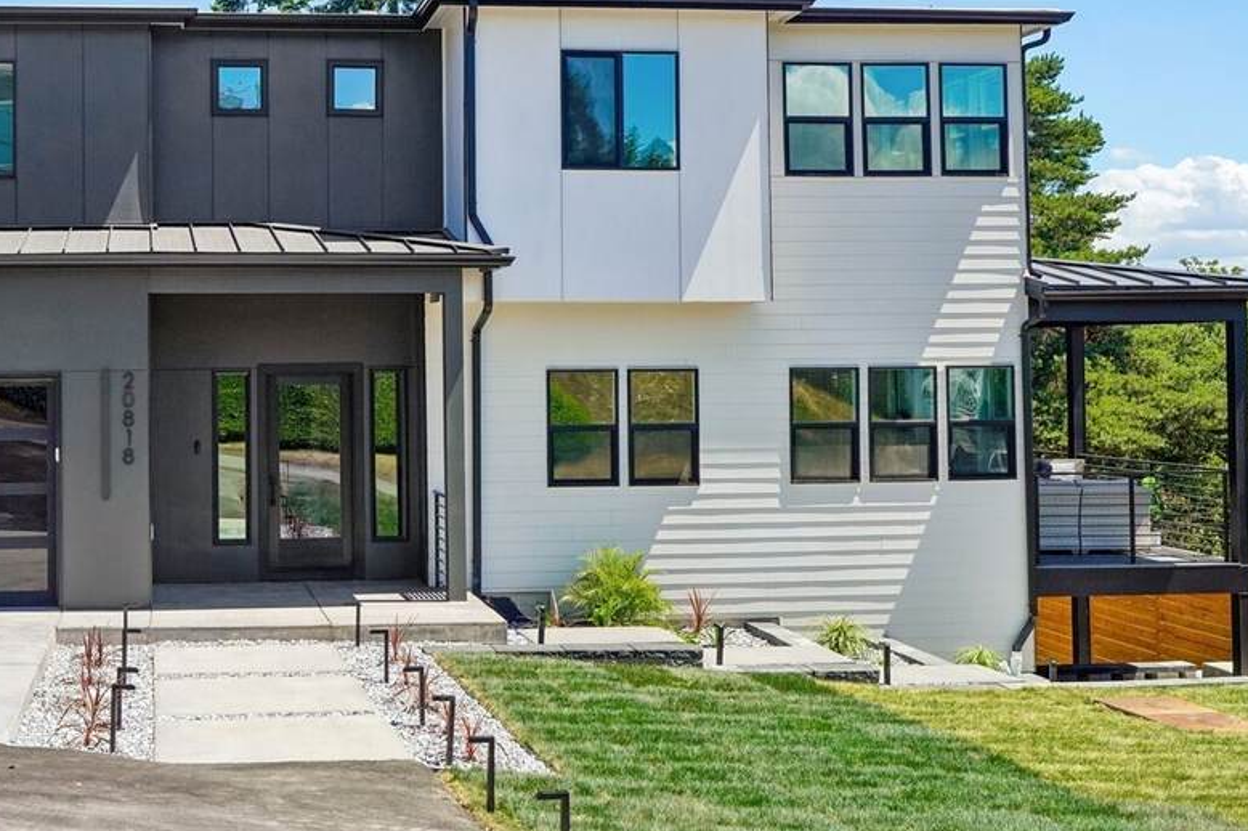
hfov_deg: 38.1
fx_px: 1767
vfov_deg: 26.3
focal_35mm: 51
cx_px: 340
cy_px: 283
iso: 400
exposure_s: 1/800
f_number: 8
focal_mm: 31
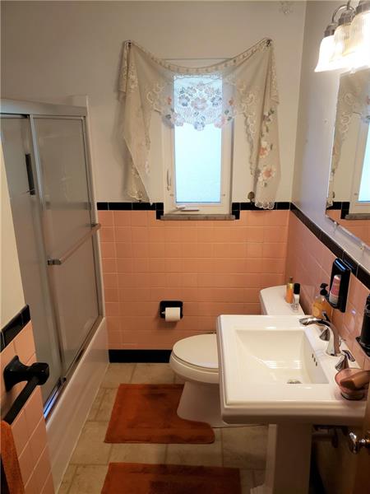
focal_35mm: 26
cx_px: 185
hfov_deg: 53.1
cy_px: 247
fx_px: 371
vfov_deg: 67.3
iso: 64
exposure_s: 1/60
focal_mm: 4.3
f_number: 1.5
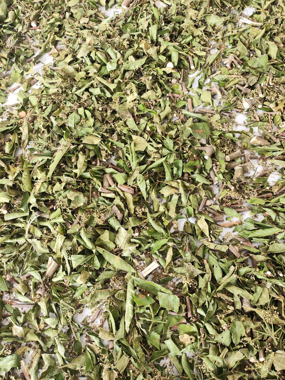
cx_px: 142
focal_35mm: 24
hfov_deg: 56.9
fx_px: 263
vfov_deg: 71.6
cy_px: 190
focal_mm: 4.68
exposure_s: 1/50
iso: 191
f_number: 1.8
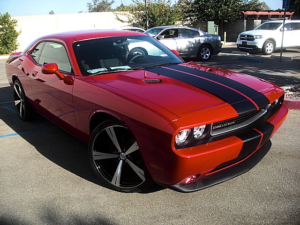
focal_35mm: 36
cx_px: 150
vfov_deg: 39.7
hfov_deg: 51.4
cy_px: 112
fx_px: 312
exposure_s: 1/400
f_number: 2.8
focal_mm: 6.3
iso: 50
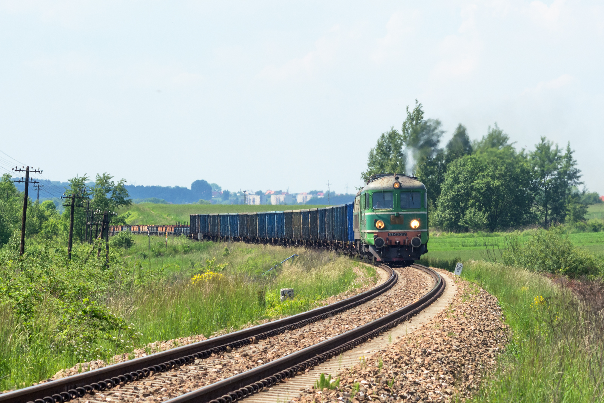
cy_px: 202
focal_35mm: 165
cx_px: 302
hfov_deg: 12.5
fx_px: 2768
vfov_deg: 8.3
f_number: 10
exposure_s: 1/320
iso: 200
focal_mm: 110
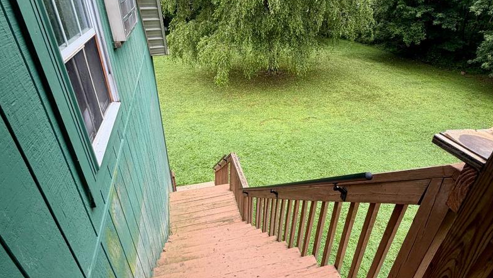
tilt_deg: -31.8
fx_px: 275
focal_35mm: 21
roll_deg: -0.8
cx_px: 243
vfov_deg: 53.6
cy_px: 139
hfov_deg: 83.8
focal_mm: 2.22
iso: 50
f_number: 2.2
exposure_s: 1/121
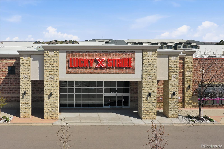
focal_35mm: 28
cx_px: 112
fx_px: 174
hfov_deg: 65.5
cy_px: 74
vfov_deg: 46.4
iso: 100
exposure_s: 1/800
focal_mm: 10.3
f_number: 6.3
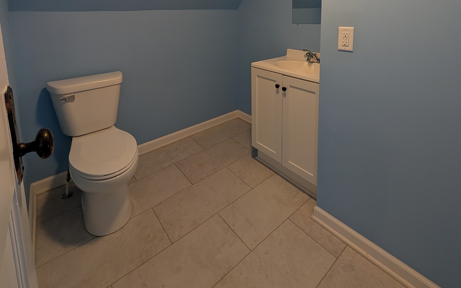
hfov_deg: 94.4
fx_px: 214
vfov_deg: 60.1
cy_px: 42
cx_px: 230
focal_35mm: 17
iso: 110
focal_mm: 2.02
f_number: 1.7
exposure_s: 1/60
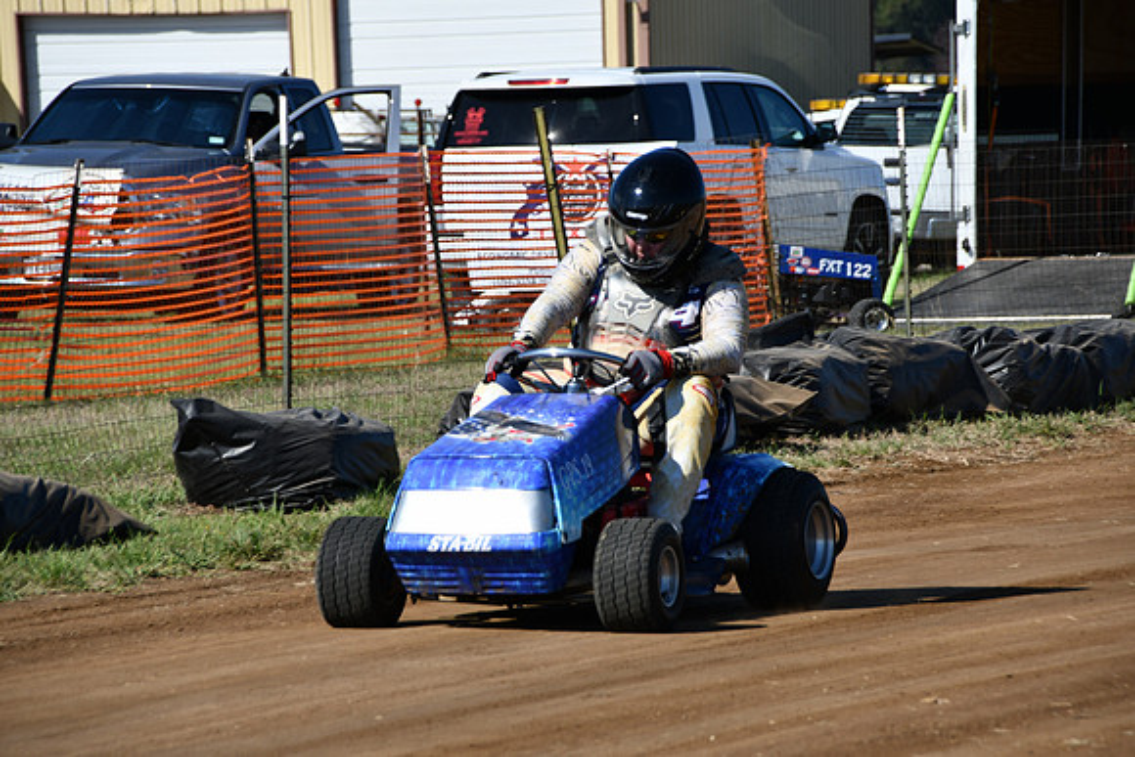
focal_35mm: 277
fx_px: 8735
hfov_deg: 7.4
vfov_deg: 5.0
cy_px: 378
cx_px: 568
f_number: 8
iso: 140
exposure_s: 1/500
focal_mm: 185
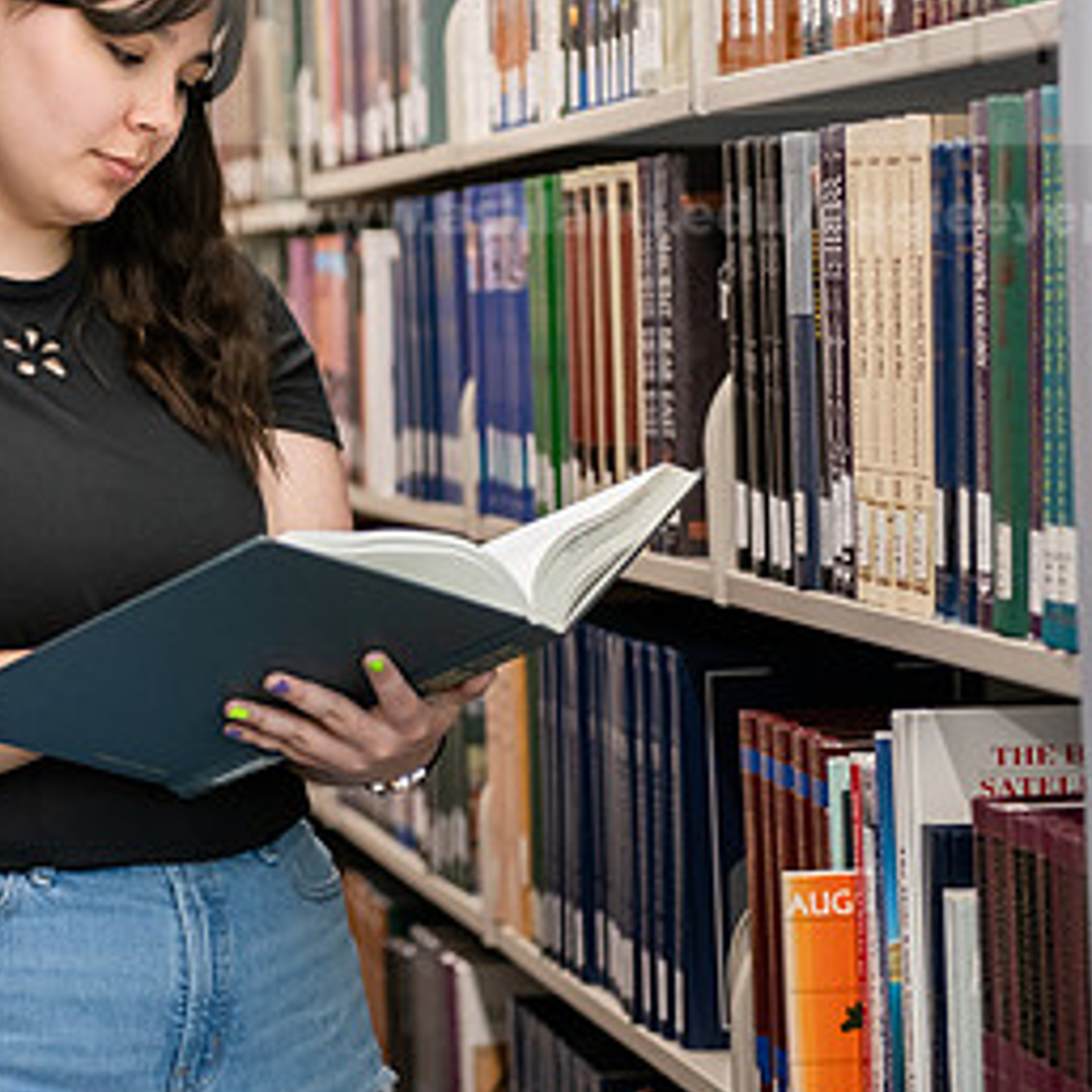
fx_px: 4247
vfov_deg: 14.6
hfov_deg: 14.5
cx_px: 85
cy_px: 304
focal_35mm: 119
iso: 1000
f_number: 2.8
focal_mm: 62
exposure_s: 1/200
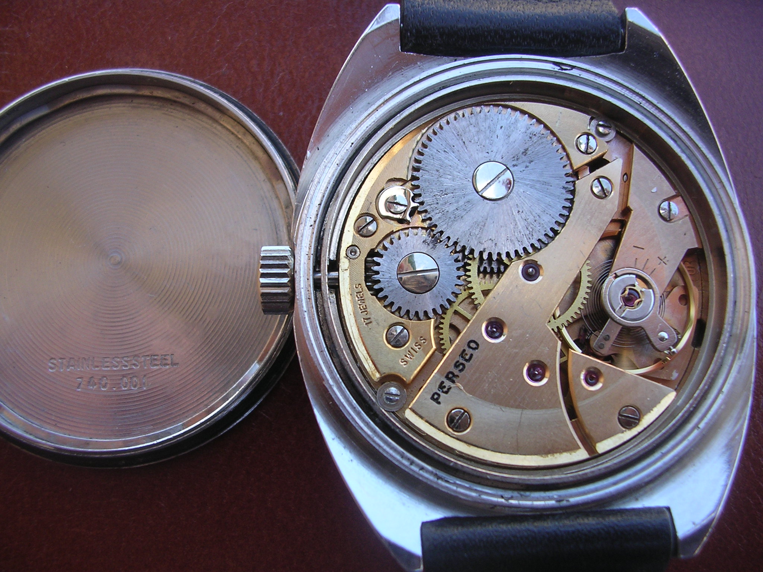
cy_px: 286
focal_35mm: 38
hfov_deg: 49.0
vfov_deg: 37.7
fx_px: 838
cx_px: 382
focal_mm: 5.8
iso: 100
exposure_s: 1/101
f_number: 2.8
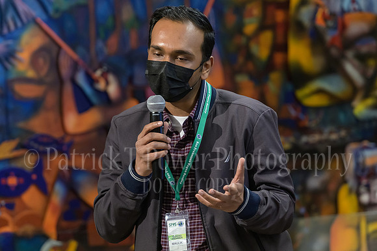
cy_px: 115
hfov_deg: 7.9
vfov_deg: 5.3
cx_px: 188
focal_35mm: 259
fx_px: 2715
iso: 4000
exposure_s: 1/250
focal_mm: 240
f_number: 4
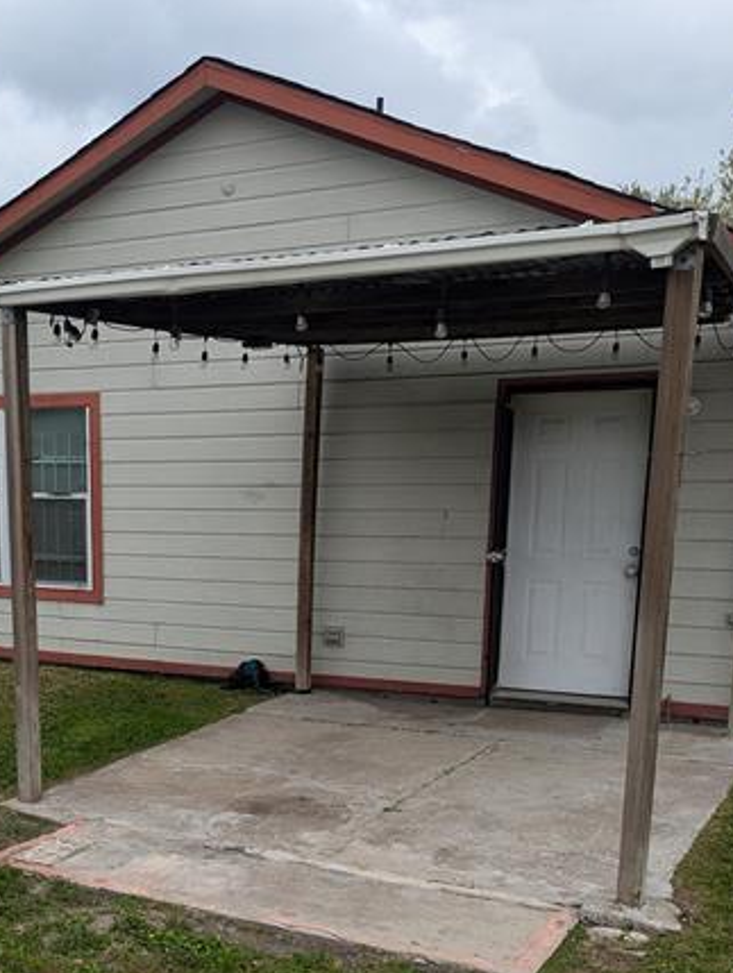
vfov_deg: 42.3
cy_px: 742
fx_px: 1211
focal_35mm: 43
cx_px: 186
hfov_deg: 33.0
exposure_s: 1/1572
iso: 50
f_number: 1.85
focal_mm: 6.81
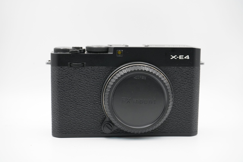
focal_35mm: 65
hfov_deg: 31.0
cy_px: 81
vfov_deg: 20.9
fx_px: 439
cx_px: 122
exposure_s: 1/125
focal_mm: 65
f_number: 10
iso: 3200
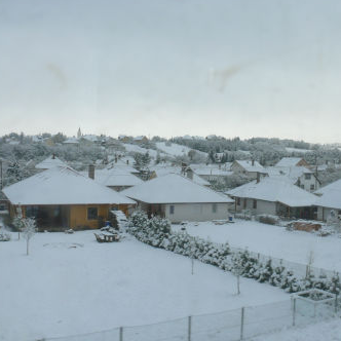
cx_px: 225
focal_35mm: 42
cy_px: 169
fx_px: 468
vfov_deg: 40.0
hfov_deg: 39.6
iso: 100
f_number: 5.6
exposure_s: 1/250
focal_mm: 7.4
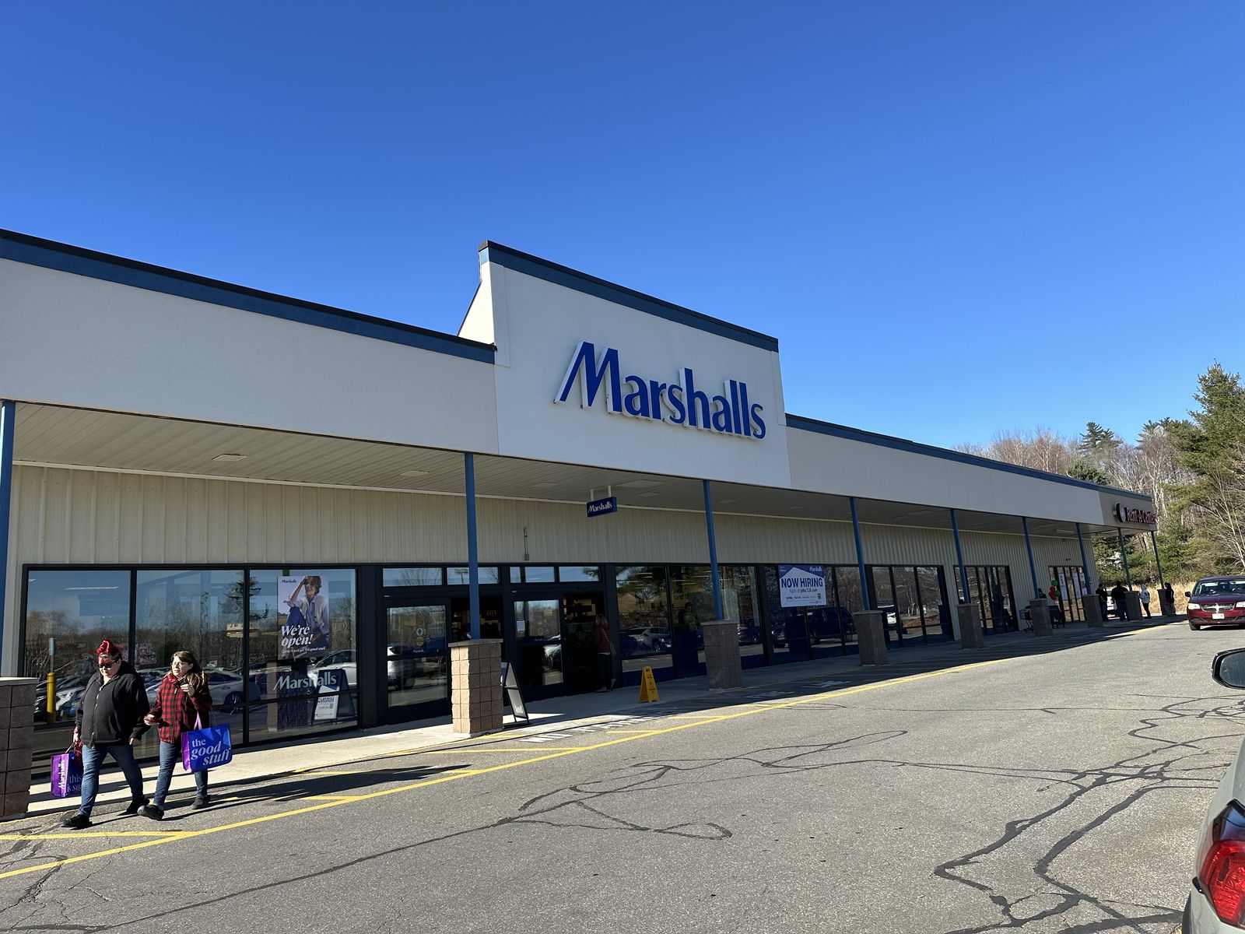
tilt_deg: +10.6
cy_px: 467
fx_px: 863
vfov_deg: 56.8
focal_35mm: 24
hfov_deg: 71.6
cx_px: 622
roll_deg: +6.0
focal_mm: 6.86
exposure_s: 1/3058
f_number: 1.78
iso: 80
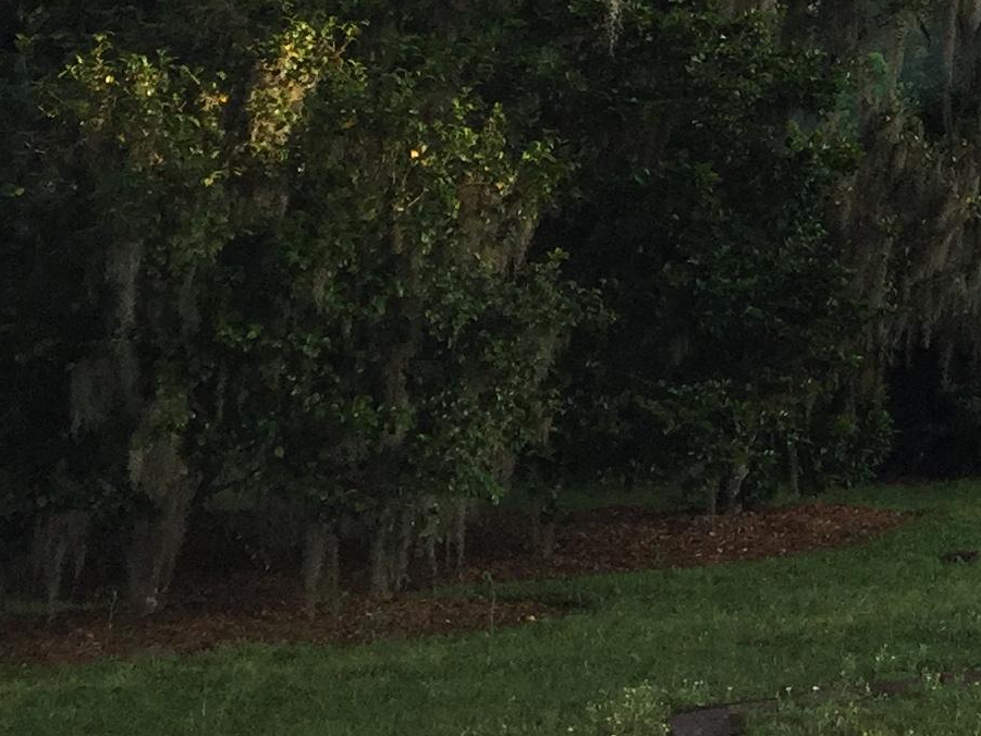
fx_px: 2976
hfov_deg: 16.1
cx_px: 1722
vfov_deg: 13.3
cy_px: -364
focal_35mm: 105
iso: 32
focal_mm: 4.15
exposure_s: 1/527
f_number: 2.2
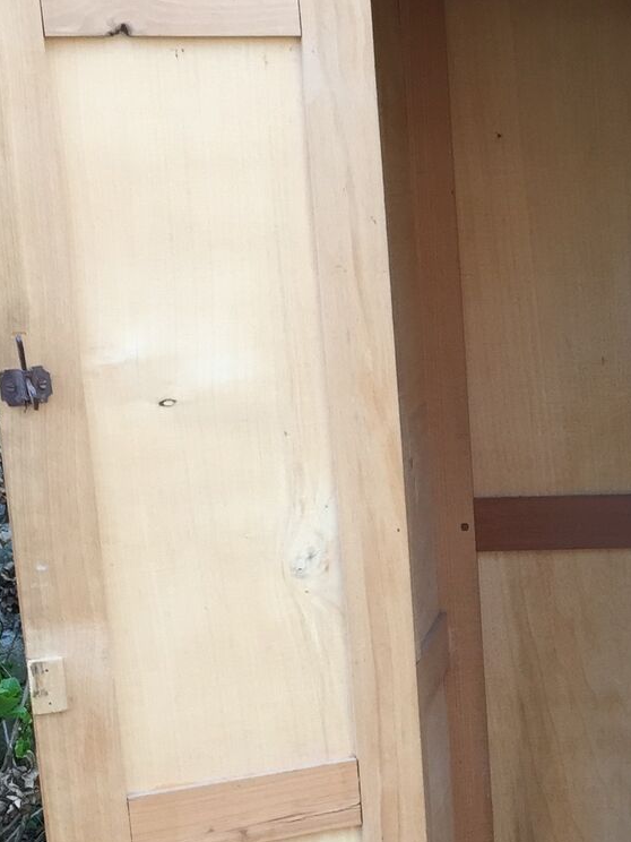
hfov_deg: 18.1
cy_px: 604
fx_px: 1896
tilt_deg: -14.4
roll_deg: +1.6
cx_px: 734
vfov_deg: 24.8
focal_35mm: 78
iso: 32
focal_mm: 4.15
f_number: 2.2
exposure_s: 1/100
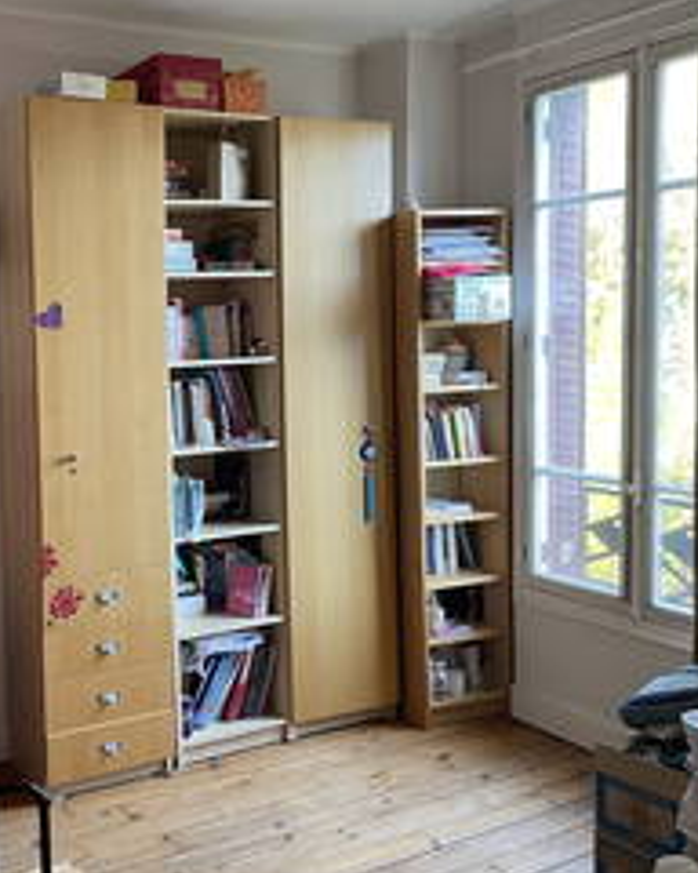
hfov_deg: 37.5
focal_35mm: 38
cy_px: 418
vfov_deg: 47.9
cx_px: 120
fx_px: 981
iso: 160
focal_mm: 4.2
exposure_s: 1/60
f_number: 1.6
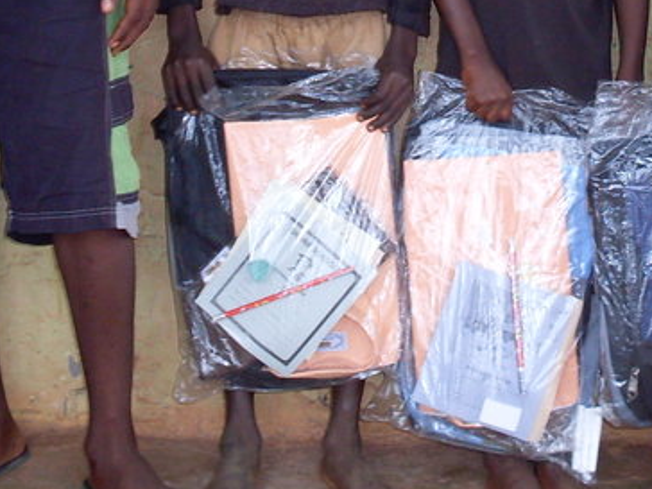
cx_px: 469
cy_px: -122
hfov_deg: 18.3
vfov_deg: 13.4
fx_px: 2015
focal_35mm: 107
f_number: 2.8
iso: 100
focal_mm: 6.3
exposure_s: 1/45
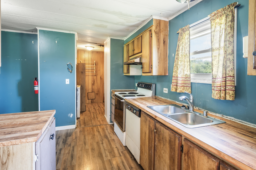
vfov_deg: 64.0
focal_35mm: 19
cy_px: 70
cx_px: 144
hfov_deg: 86.5
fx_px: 135
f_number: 6.3
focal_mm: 14
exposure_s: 1/3
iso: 500
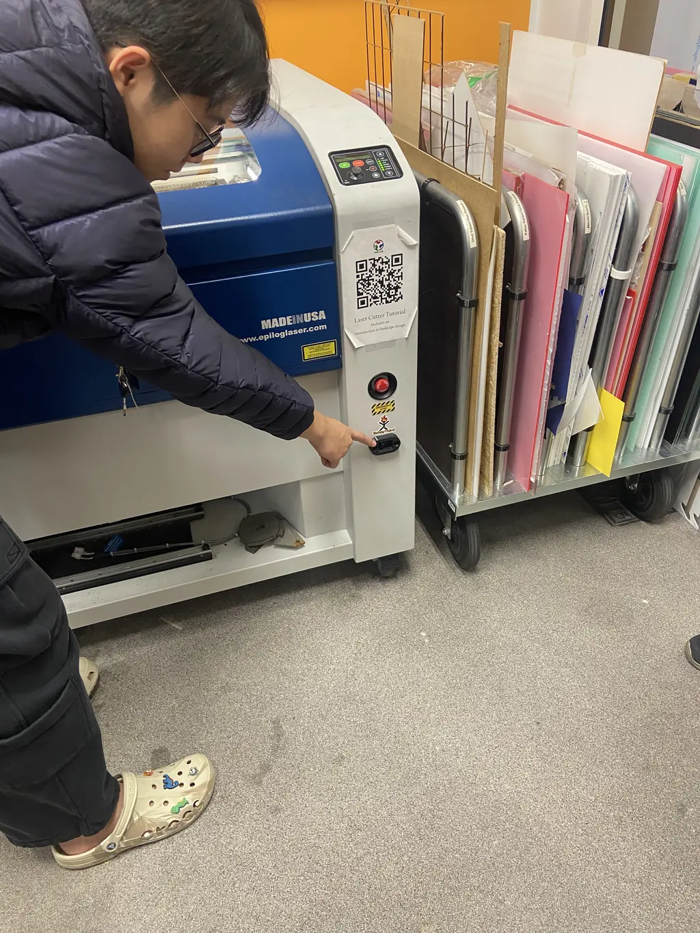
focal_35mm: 26
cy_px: 466
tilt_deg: -36.4
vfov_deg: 67.3
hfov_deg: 53.1
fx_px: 701
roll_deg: +4.3
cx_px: 350
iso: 125
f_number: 1.8
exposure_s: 1/50
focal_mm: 4.25
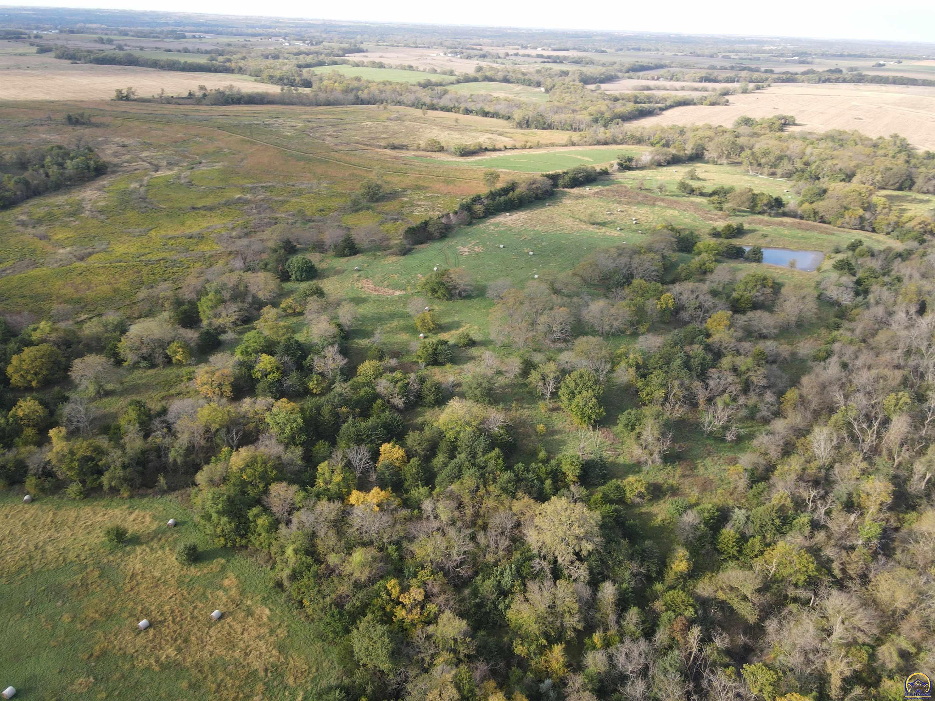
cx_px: 468
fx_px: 648
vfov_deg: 56.8
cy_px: 350
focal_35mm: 24
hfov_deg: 71.6
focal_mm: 4.5
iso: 100
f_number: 2.8
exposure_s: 1/160
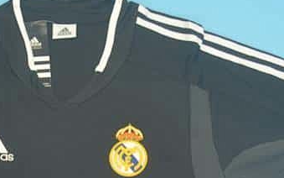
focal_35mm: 107
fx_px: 828
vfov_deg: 11.6
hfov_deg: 19.3
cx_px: 68
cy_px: 283
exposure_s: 1/80
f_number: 3.8
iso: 200
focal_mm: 22
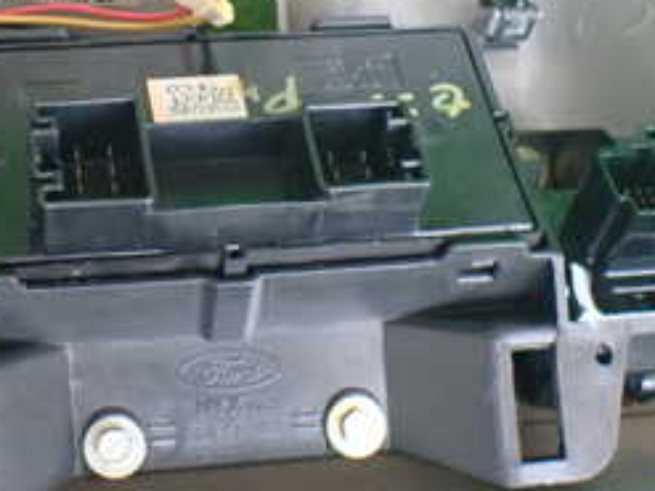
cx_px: 164
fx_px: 1381
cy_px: 133
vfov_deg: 20.0
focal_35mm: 73
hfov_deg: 26.4
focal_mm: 5.4
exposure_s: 1/125
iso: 800
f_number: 2.3
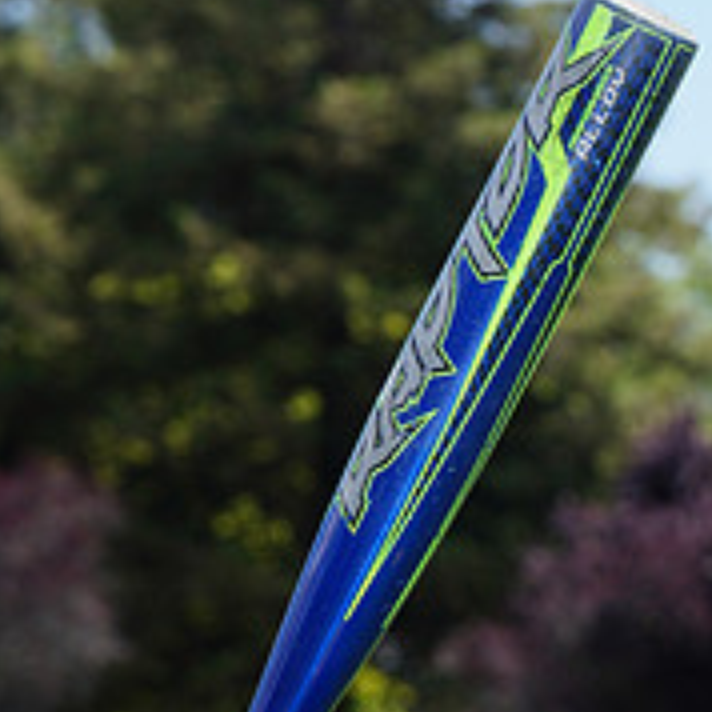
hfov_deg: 4.7
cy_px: 976
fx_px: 8680
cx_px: 446
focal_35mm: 373
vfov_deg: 4.7
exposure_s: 1/200
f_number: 11
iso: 200
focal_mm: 135
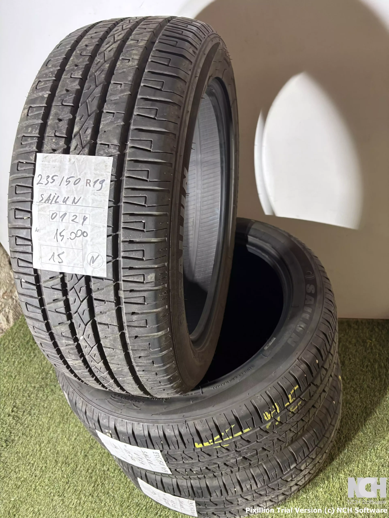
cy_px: 259
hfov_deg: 53.1
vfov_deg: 67.3
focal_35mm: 26
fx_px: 390
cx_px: 194
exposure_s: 1/50
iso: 200
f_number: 1.6
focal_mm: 5.96
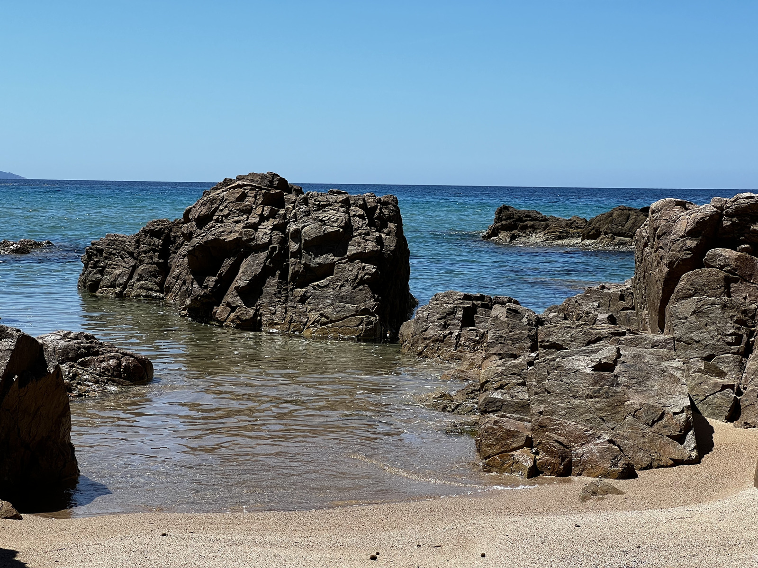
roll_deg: -0.7
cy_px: 284
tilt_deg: -2.2
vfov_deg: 19.1
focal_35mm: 77
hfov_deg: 25.3
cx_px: 379
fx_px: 1686
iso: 32
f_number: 2.8
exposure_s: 1/995
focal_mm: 9
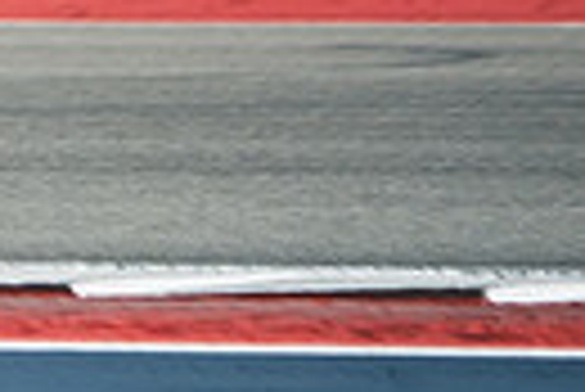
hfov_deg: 1.5
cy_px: -155
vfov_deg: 1.0
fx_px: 21832
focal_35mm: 1342
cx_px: -698
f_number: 2
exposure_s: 1/3200
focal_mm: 200
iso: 320
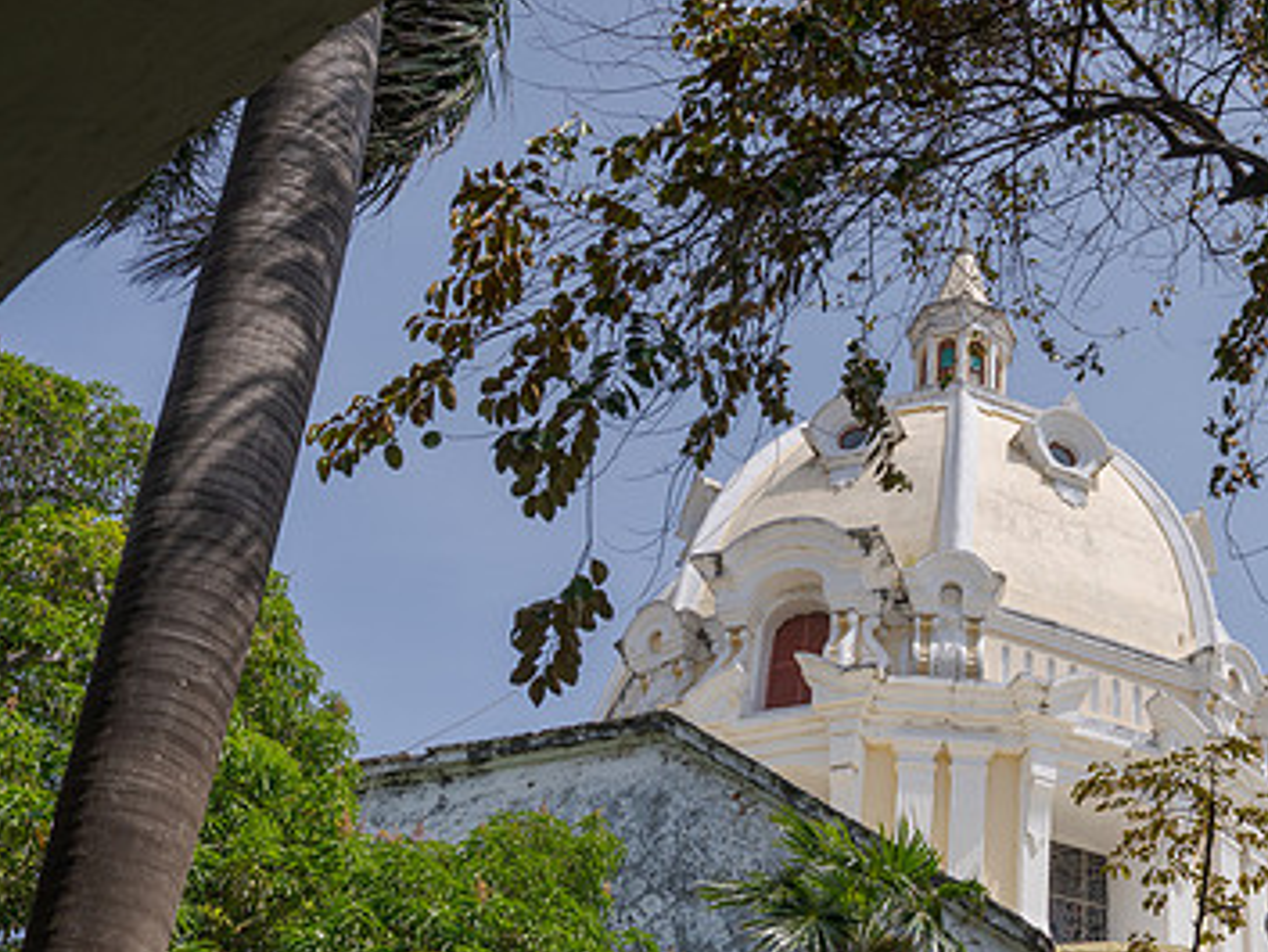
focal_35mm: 56
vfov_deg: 25.8
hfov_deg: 33.2
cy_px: 729
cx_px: 1048
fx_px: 2052
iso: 180
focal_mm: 24
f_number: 7.1
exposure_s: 1/250
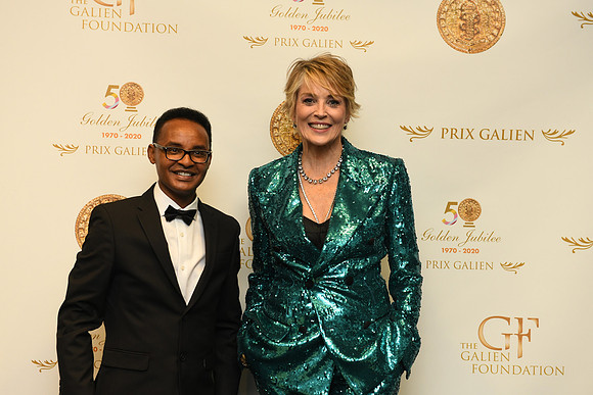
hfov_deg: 32.4
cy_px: 198
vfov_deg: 21.9
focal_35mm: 62
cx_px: 296
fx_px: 1021
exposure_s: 1/125
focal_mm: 62
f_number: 5.6
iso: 2000
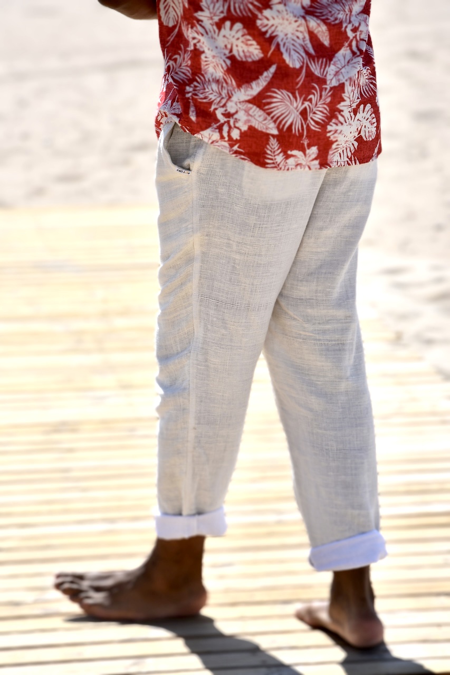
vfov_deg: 14.9
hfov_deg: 9.9
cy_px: 338
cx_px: 225
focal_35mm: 138
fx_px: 2588
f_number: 8
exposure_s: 1/500
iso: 110
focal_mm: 92
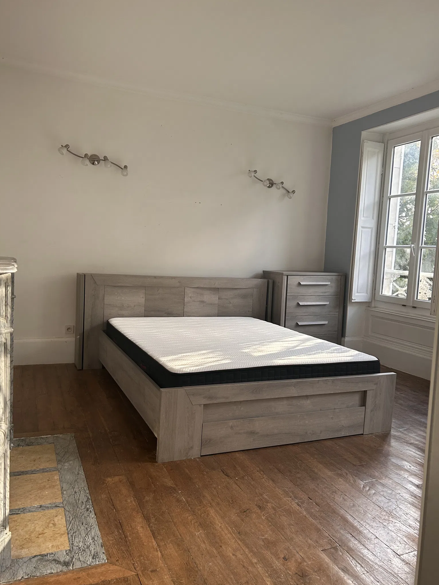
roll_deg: -2.2
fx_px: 456
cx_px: 224
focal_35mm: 27
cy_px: 301
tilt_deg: -5.4
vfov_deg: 65.3
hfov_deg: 51.4
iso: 100
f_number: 1.5
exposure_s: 1/121
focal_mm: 5.7
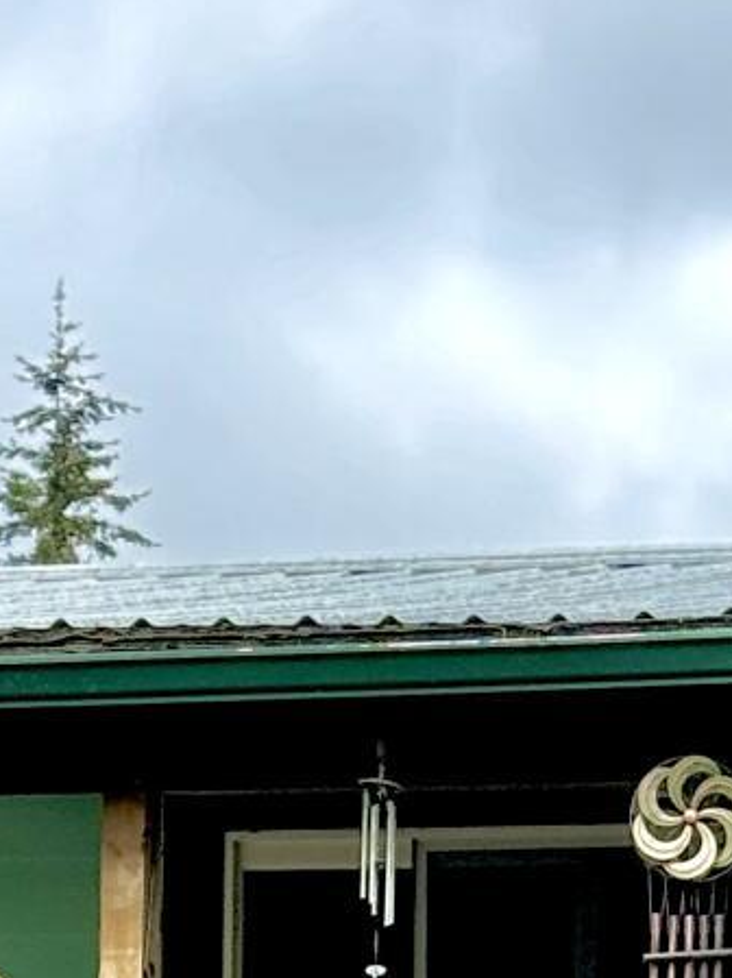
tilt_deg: -2.9
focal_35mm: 214
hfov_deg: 6.9
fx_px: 6042
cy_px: 1888
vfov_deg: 8.8
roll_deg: -0.3
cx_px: 532
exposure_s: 1/1094
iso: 64
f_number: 1.78
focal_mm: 6.76
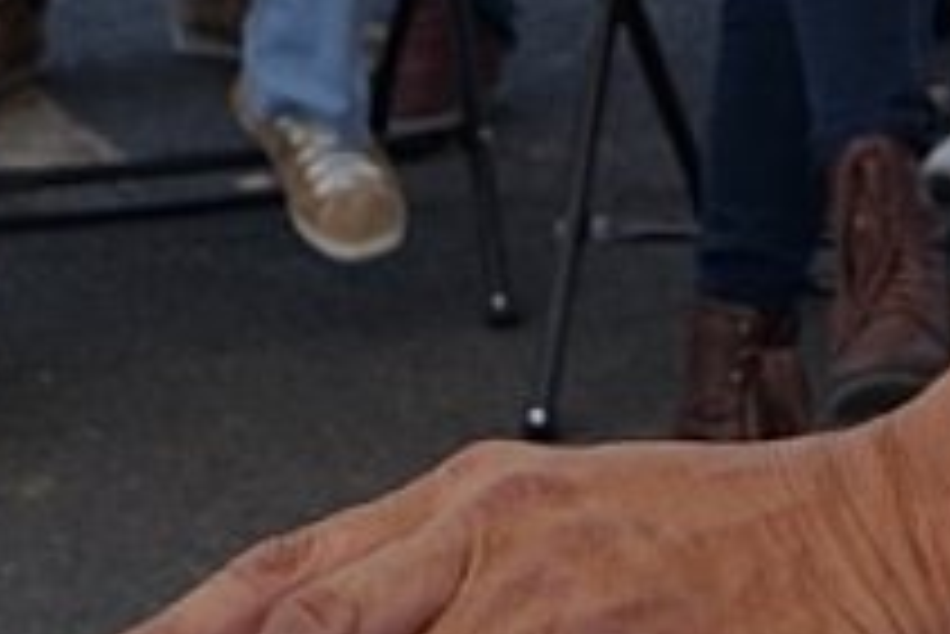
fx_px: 6417
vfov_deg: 5.4
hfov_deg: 8.2
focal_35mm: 243
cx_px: 1738
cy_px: -960
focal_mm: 32
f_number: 5.6
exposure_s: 1/320
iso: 100
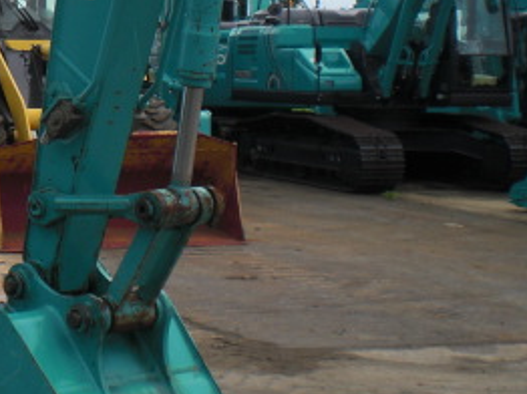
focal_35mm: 93
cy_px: 129
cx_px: -80
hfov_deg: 20.0
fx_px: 1415
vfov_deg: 15.8
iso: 64
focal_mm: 6.3
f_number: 5.6
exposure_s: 1/200
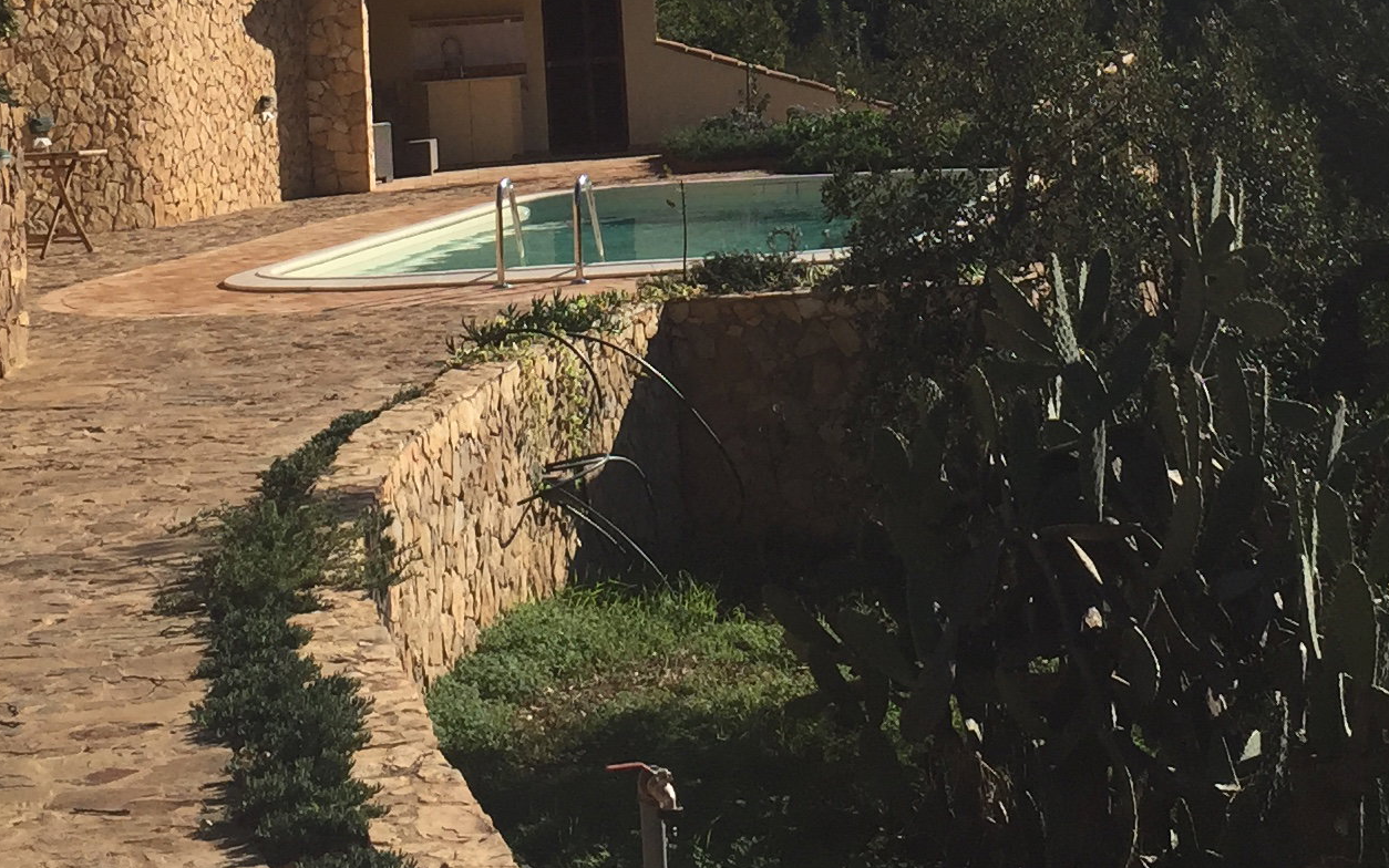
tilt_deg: +4.2
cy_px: -228
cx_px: 830
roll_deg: +3.1
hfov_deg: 25.8
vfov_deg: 15.6
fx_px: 3029
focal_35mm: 80
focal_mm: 4.15
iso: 32
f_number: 2.2
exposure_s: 1/2825
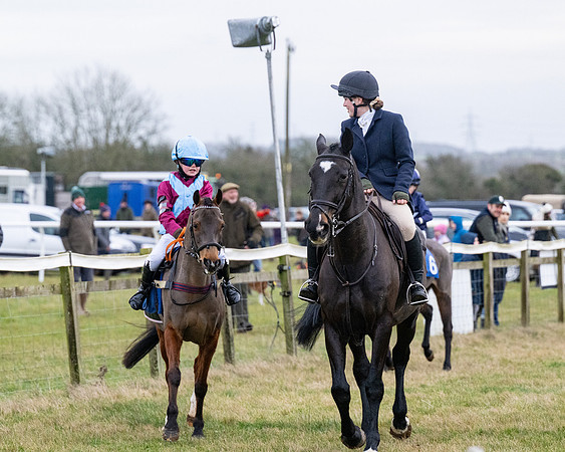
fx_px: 3677
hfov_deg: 8.8
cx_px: 240
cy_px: 201
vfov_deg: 7.0
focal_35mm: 220
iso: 2000
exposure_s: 1/3200
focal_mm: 175
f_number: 5
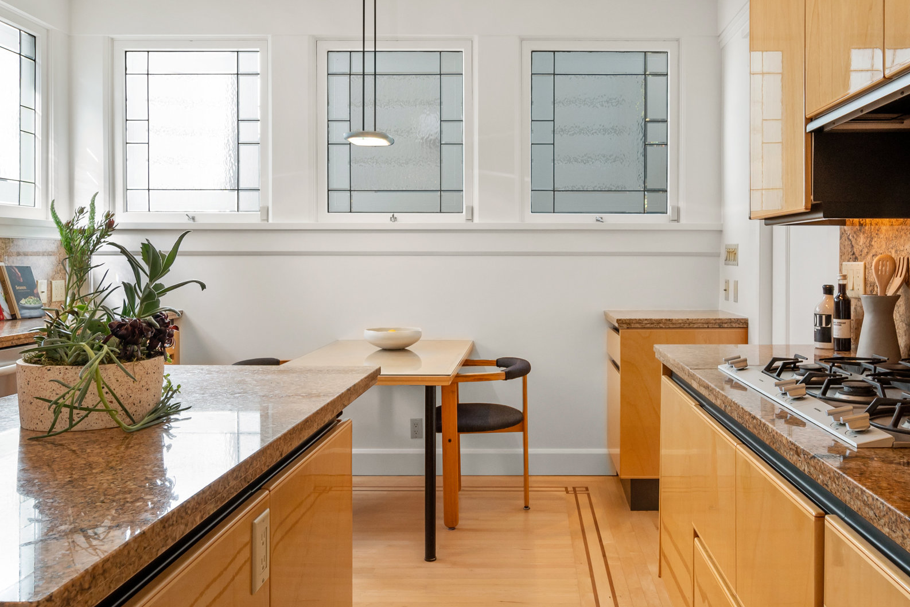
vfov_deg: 45.0
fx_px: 733
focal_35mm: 29
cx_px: 523
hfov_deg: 63.3
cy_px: 309
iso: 400
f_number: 9
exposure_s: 1/40
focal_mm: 15.5
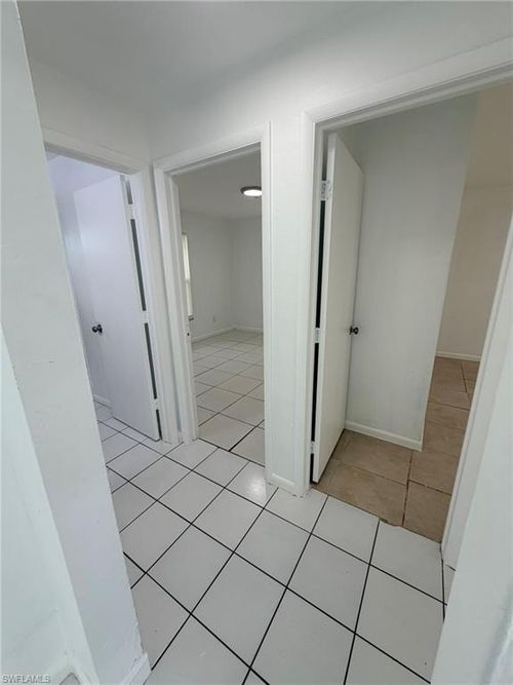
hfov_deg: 85.7
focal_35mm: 14
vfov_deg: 102.1
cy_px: 342
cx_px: 256
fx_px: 277
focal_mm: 2.22
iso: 64
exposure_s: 1/121
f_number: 2.2
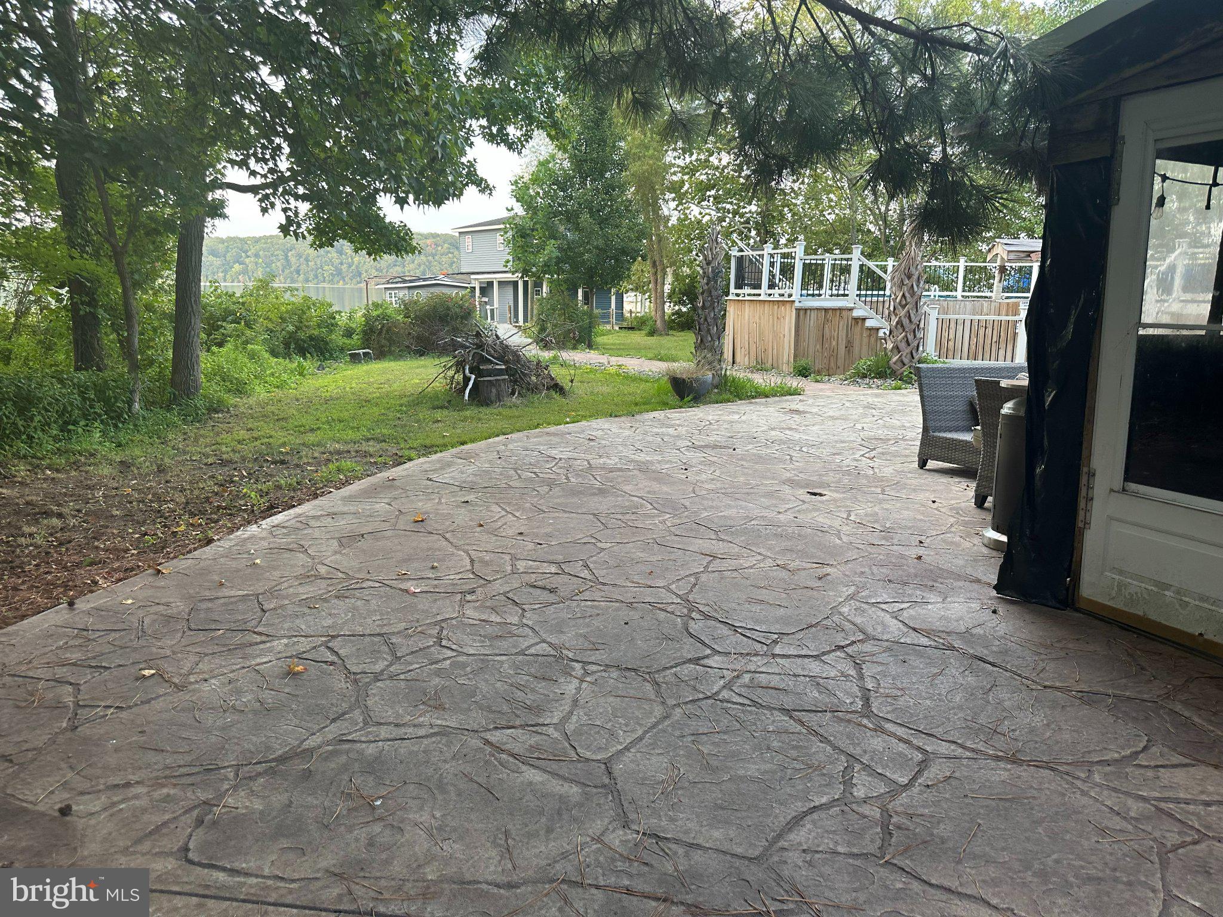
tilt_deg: -8.3
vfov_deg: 56.8
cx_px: 612
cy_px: 458
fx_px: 848
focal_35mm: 24
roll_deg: +0.5
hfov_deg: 71.6
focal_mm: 6.86
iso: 125
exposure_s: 1/121
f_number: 1.78
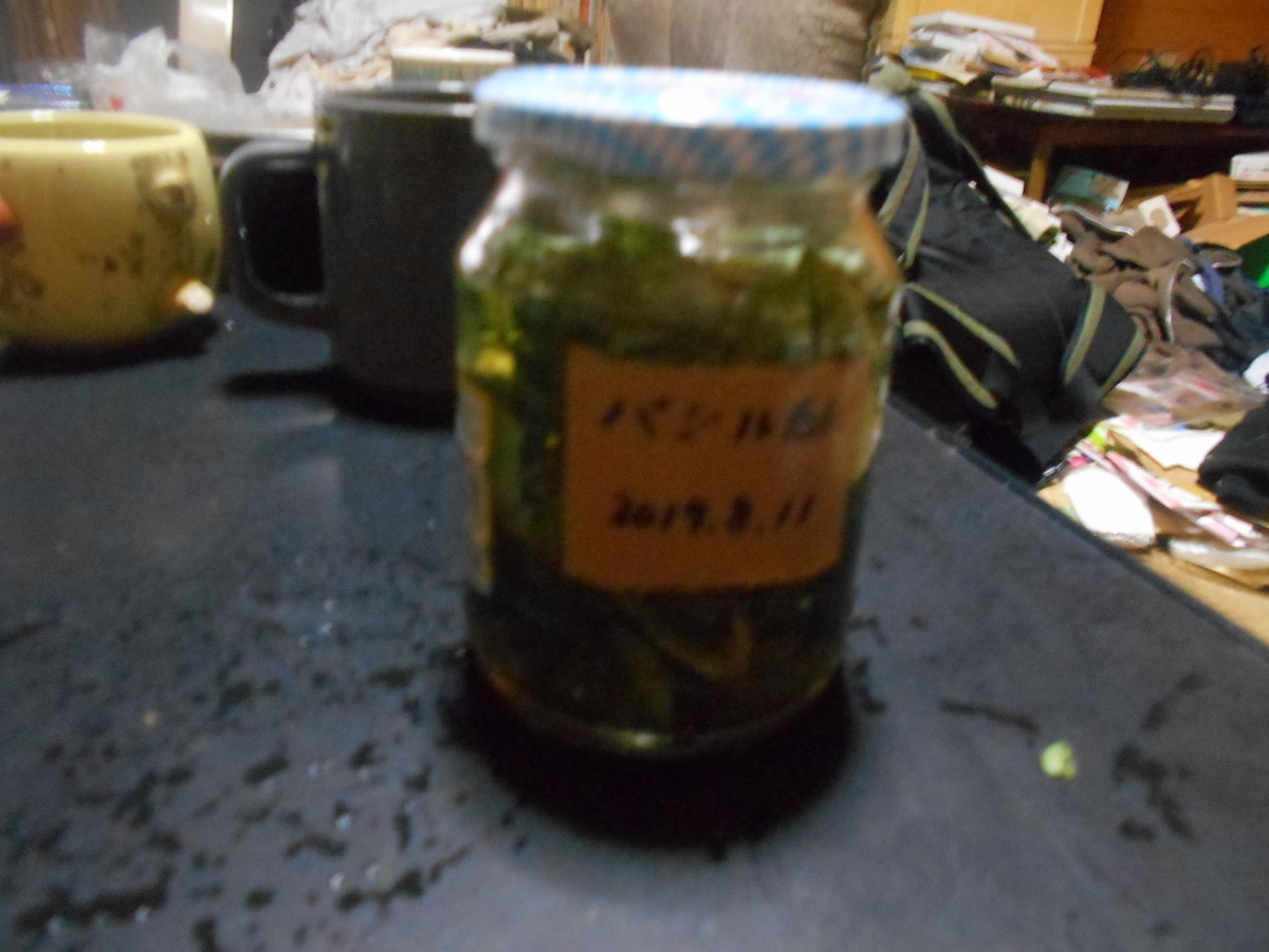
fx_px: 953
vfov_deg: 53.1
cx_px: 634
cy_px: 476
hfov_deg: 67.3
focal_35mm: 26
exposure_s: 1/4
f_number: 3.2
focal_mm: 4.6
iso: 800
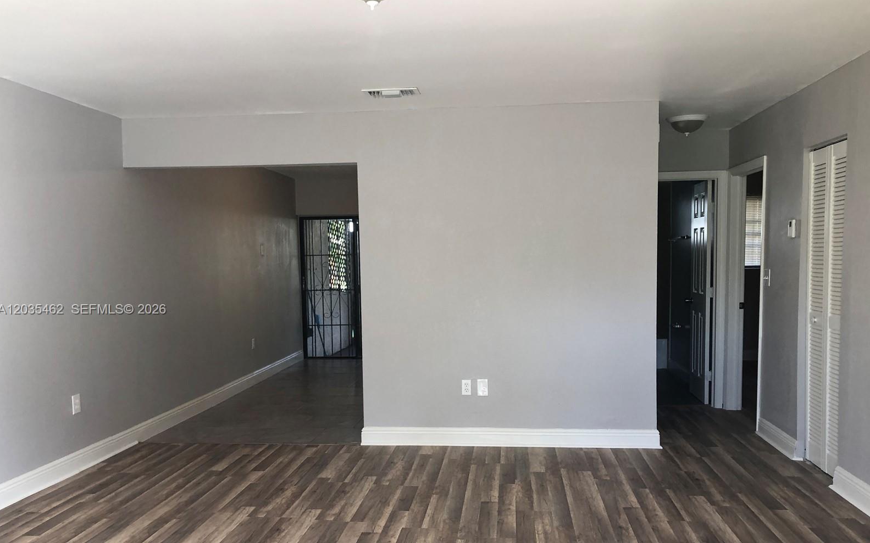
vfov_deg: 41.7
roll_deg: +0.9
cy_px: 310
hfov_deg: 62.9
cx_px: 435
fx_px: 711
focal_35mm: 30
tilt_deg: -3.3
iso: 25
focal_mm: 3.99
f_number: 1.8
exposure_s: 1/30
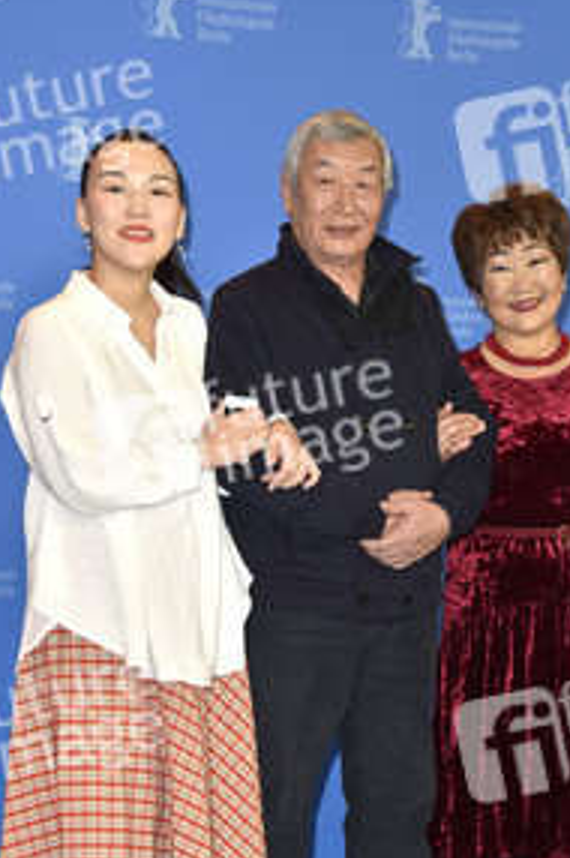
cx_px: 336
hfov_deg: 14.4
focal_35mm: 95
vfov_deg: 21.4
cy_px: 582
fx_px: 2262
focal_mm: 68
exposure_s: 1/160
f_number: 6.3
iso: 640
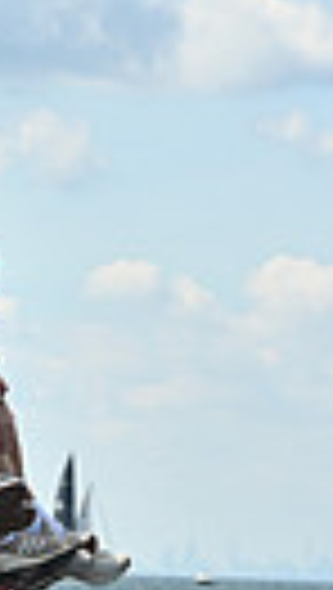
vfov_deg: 5.6
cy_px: 561
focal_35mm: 381
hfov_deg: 3.1
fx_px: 5962
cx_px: -958
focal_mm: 82
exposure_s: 1/1250
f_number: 6.3
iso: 250
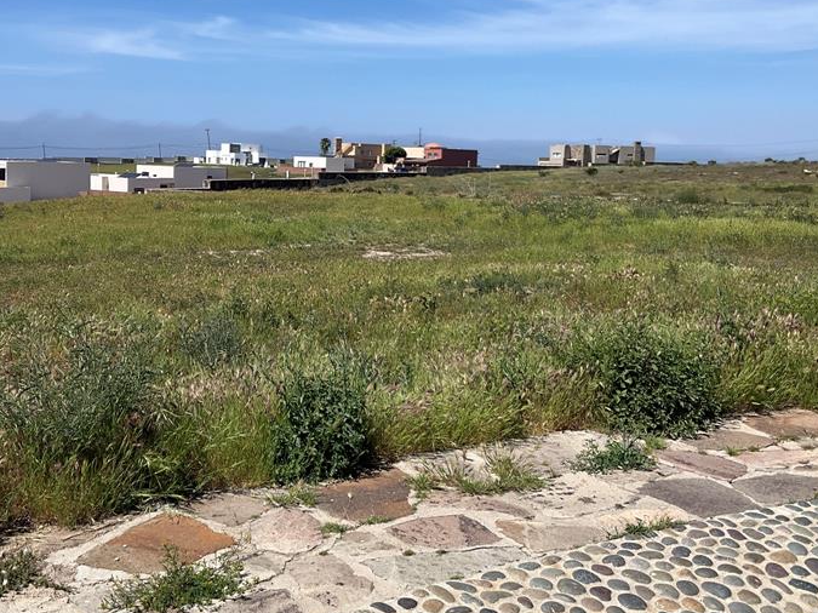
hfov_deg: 42.8
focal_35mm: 44
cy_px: 235
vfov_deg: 32.7
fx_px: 1040
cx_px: 328
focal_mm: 3
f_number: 1.8
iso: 25
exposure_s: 1/2801
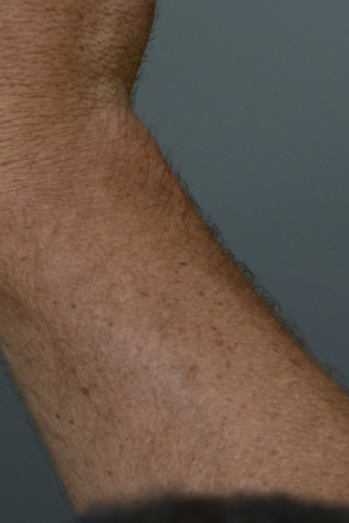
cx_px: -211
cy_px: 16
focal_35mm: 296
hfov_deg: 4.6
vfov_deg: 6.9
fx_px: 4301
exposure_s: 1/125
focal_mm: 70
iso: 400
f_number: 11
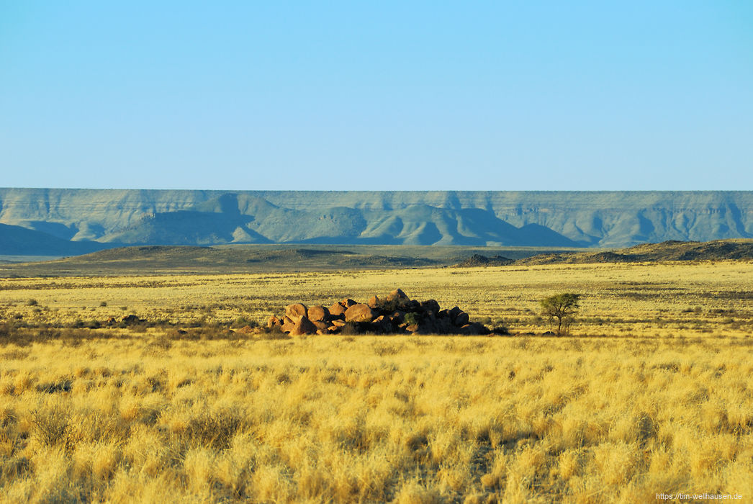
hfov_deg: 6.9
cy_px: 252
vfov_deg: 4.6
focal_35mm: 300
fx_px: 6282
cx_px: 376
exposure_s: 1/80
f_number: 13
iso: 100
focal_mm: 200
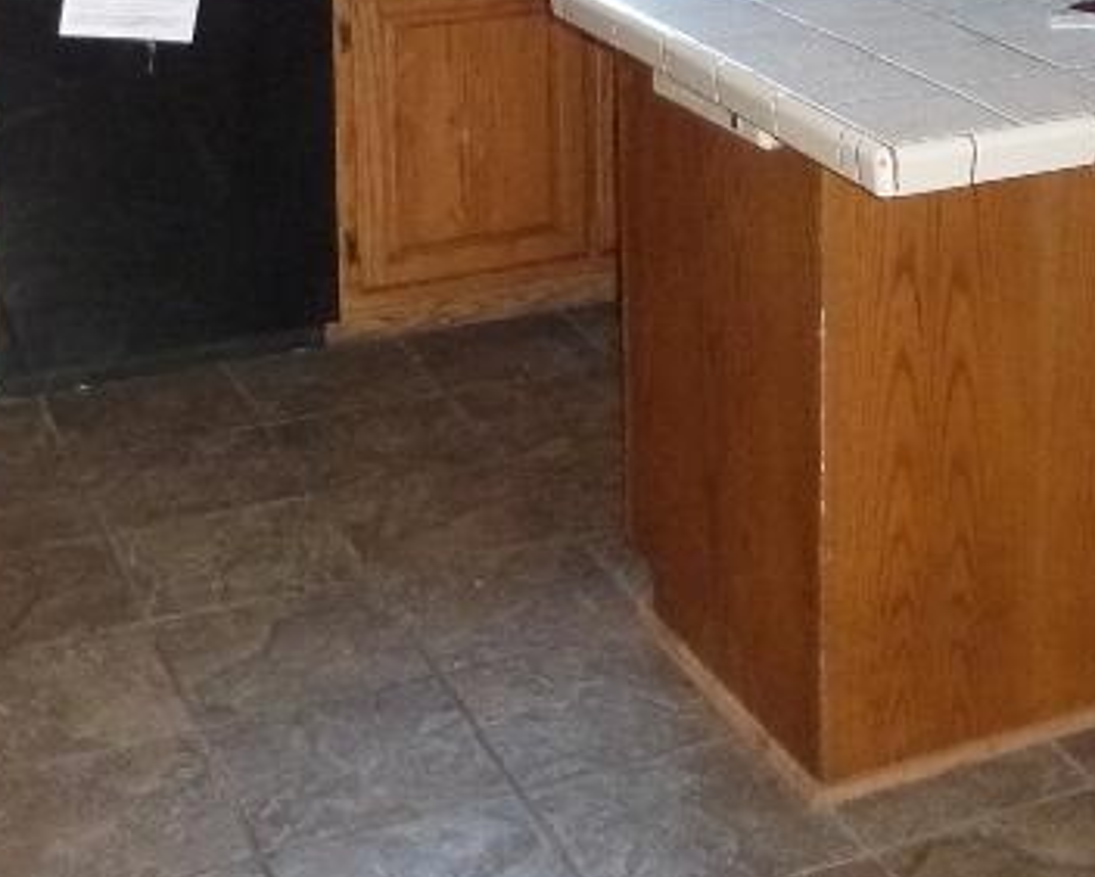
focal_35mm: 71
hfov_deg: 26.2
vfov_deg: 20.5
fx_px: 2302
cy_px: -96
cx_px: 902
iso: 400
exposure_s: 1/30
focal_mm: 4.1
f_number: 3.3
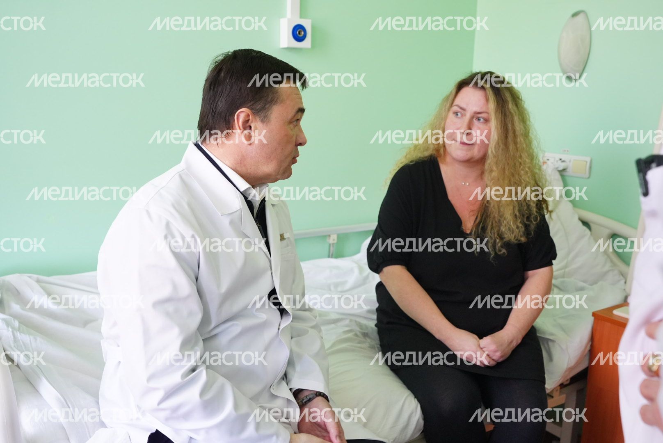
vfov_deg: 37.9
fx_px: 645
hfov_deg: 54.4
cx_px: 332
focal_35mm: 35
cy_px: 222
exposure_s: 1/125
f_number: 4.5
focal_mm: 35
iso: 3200
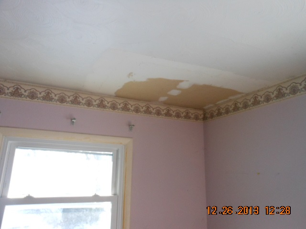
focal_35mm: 28
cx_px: 153
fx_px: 248
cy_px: 114
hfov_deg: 63.4
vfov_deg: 49.7
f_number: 3.7
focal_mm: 5
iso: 400
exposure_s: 1/100
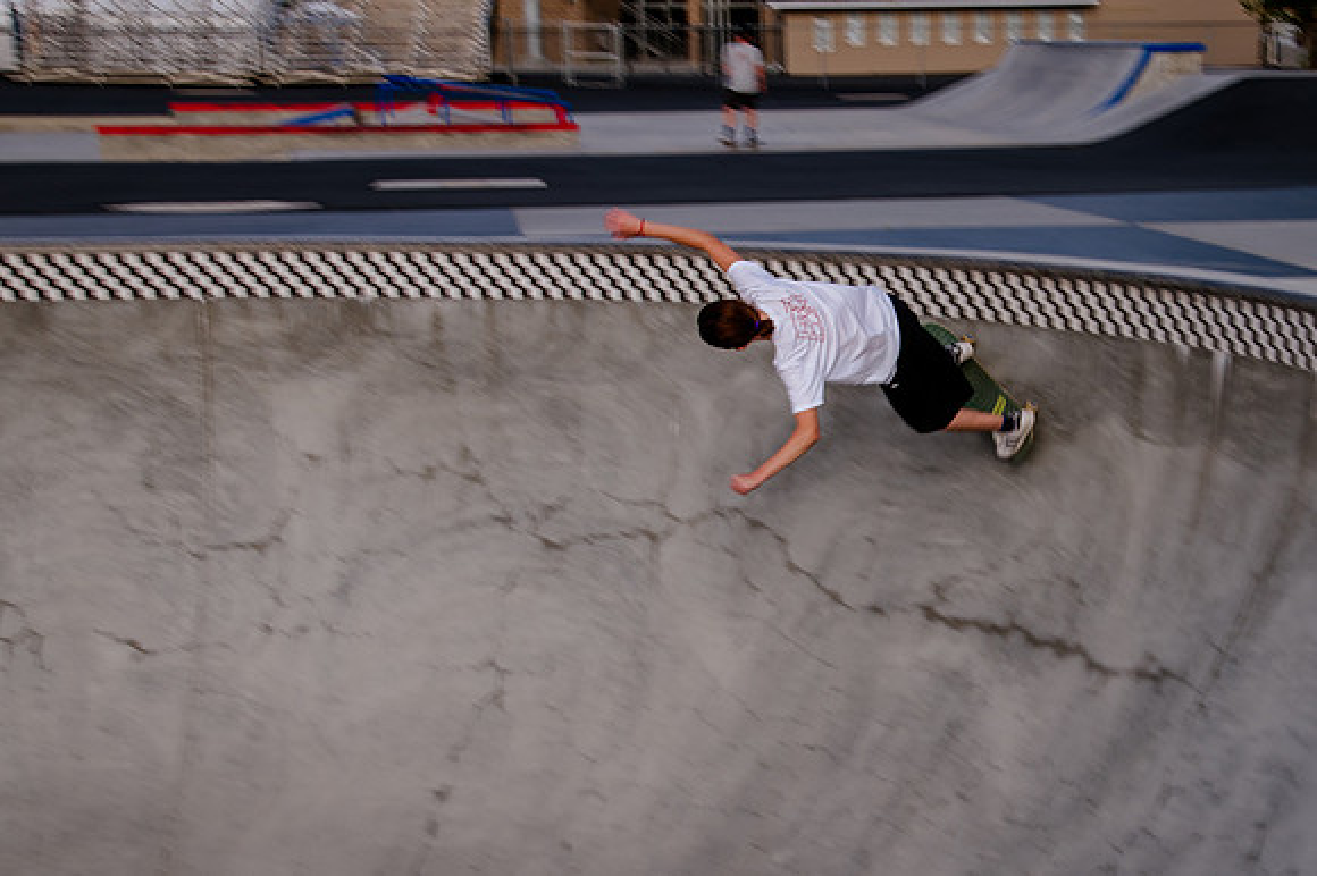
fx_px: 2465
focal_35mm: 67
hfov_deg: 29.4
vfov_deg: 20.1
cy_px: 529
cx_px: 997
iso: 200
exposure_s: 1/80
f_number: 14
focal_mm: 44
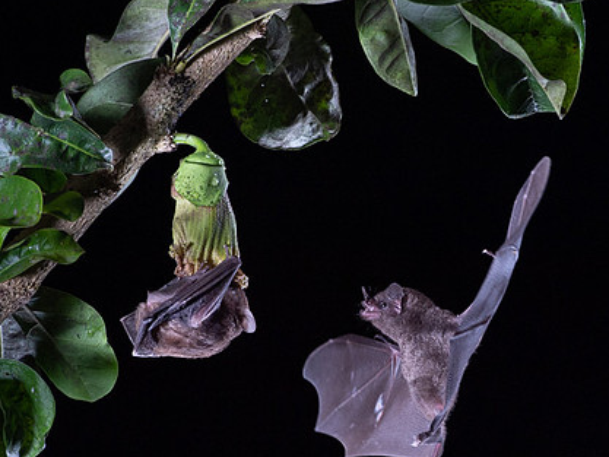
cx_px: 490
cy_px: 322
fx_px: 7778
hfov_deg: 4.5
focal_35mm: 442
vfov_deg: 3.4
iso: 800
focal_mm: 200
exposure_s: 1/250
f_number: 9
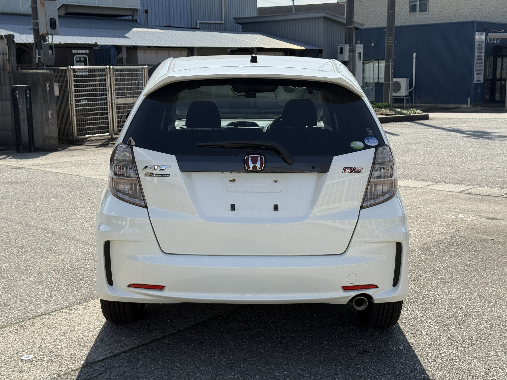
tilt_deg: -9.4
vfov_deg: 30.3
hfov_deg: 39.7
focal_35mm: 48
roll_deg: +1.1
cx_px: 254
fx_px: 703
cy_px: 190
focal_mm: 6.76
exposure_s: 1/4878
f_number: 1.78
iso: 80
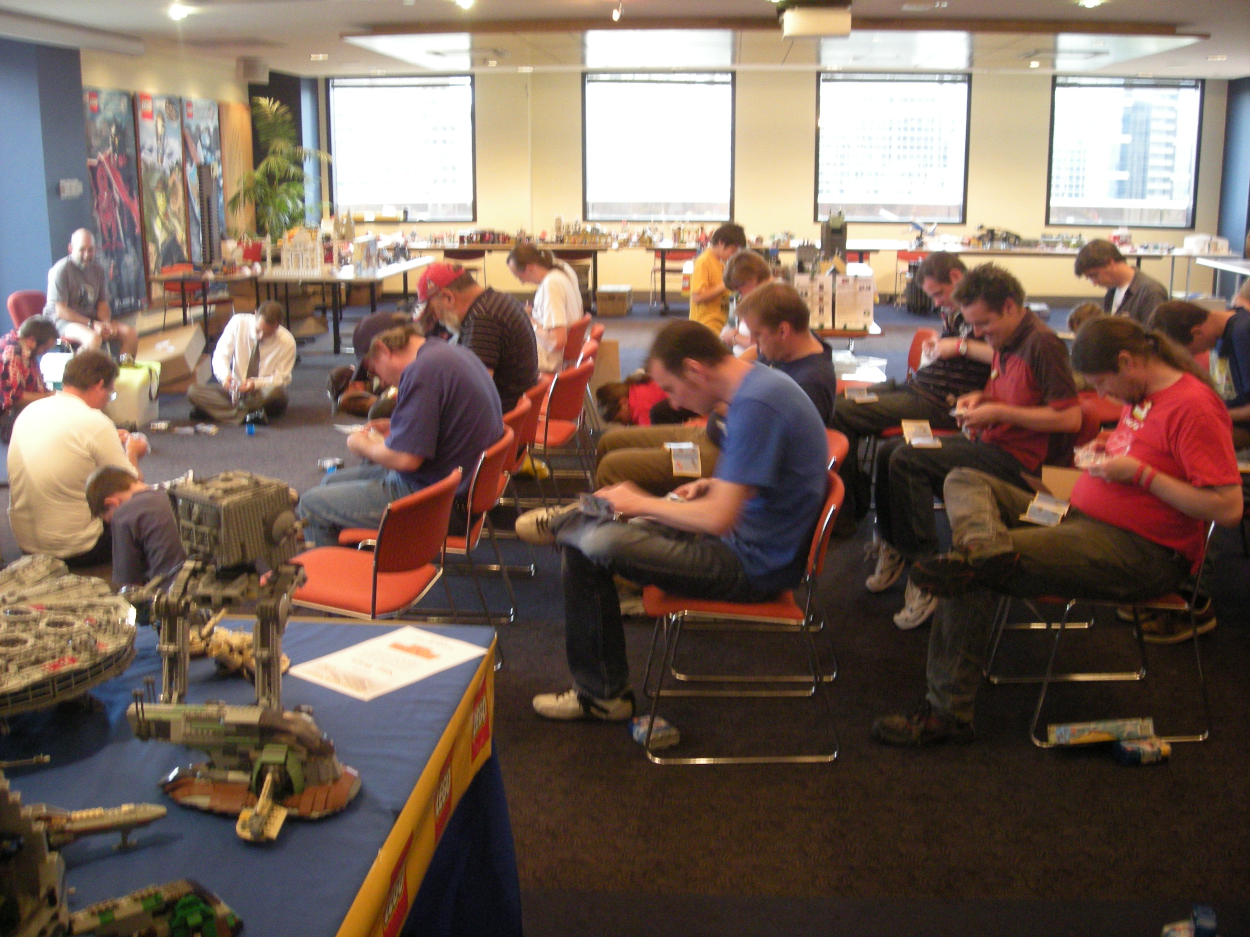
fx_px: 1264
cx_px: 625
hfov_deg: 52.6
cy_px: 468
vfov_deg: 40.7
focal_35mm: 35
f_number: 2.8
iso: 245
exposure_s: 1/8
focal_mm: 5.7
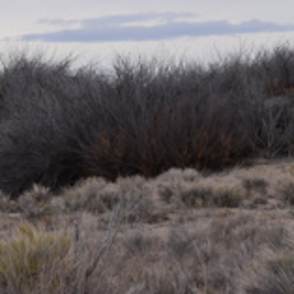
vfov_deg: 4.7
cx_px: -96
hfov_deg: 4.7
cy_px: 125
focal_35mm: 375
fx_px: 3603
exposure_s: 1/400
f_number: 11
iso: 400
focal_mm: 72
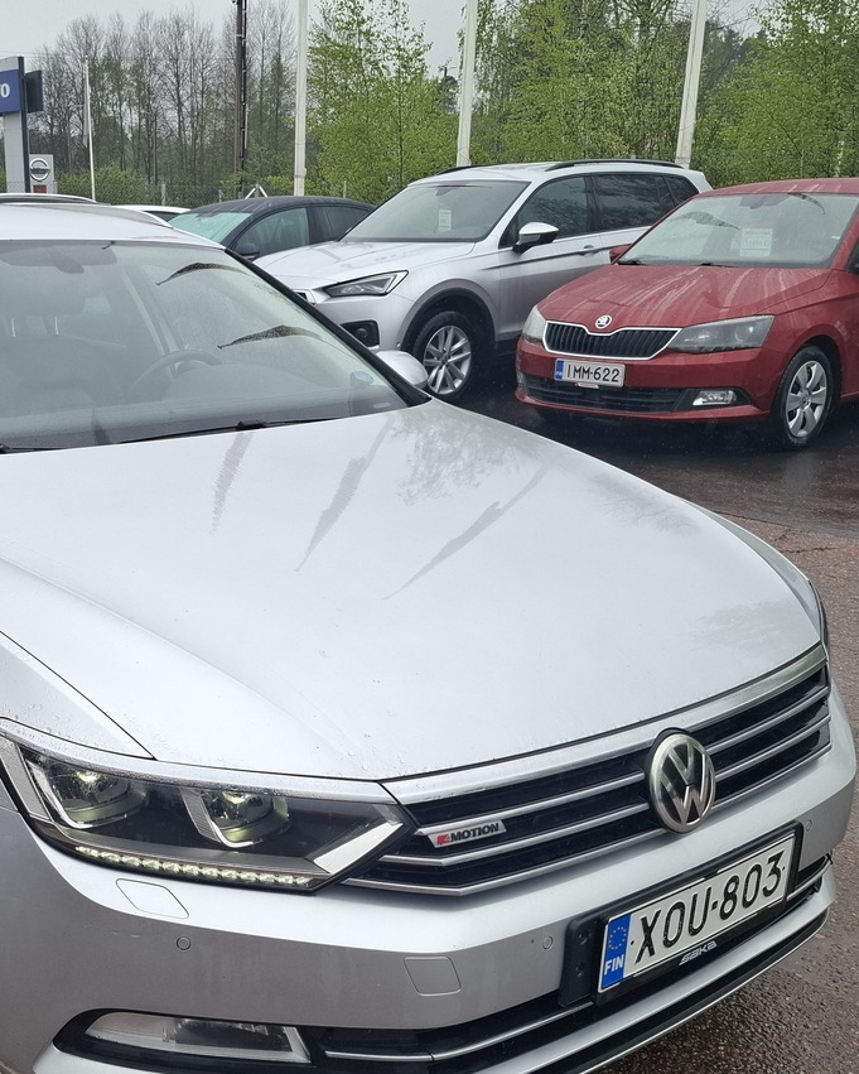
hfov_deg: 37.9
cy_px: 615
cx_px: 183
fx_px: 1207
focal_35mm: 38
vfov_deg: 47.8
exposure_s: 1/555
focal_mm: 5.54
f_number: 1.8
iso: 50
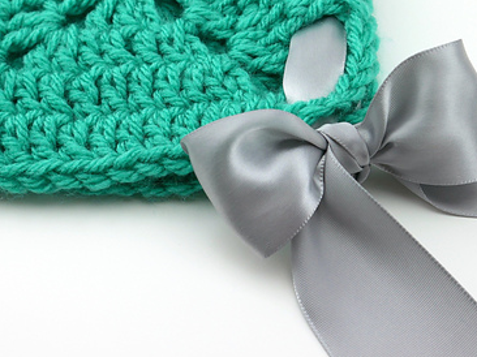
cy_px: 91
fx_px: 868
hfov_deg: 30.7
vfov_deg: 23.0
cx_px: 255
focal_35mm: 63
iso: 200
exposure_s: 1/250
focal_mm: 18
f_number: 6.3
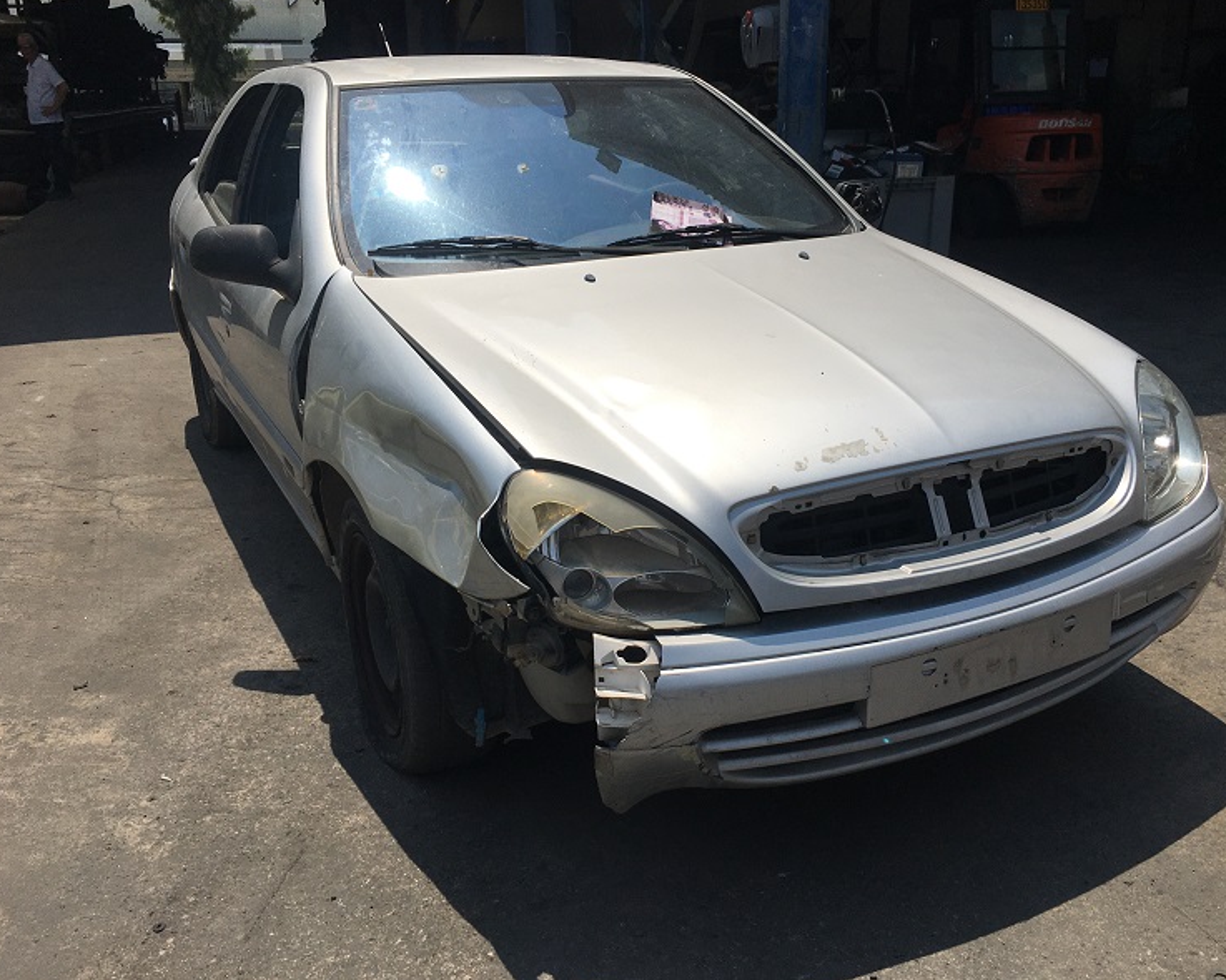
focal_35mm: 31
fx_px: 1124
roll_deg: -0.2
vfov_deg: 47.1
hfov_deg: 57.2
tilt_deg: -17.1
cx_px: 650
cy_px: 487
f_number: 2.2
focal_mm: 4.15
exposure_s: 1/3663
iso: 25
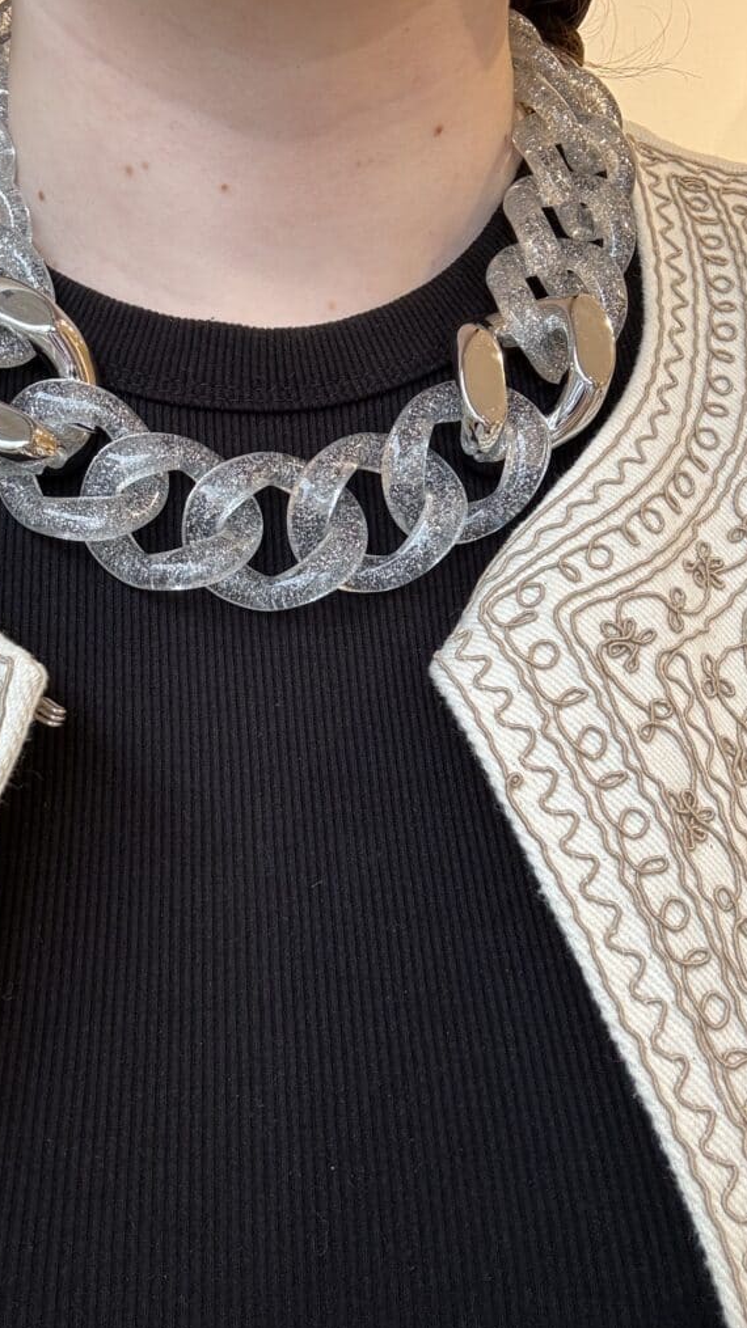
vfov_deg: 59.5
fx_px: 1163
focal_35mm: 33
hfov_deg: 35.4
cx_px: 274
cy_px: 665
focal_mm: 2.69
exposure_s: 1/50
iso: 50
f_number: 1.9
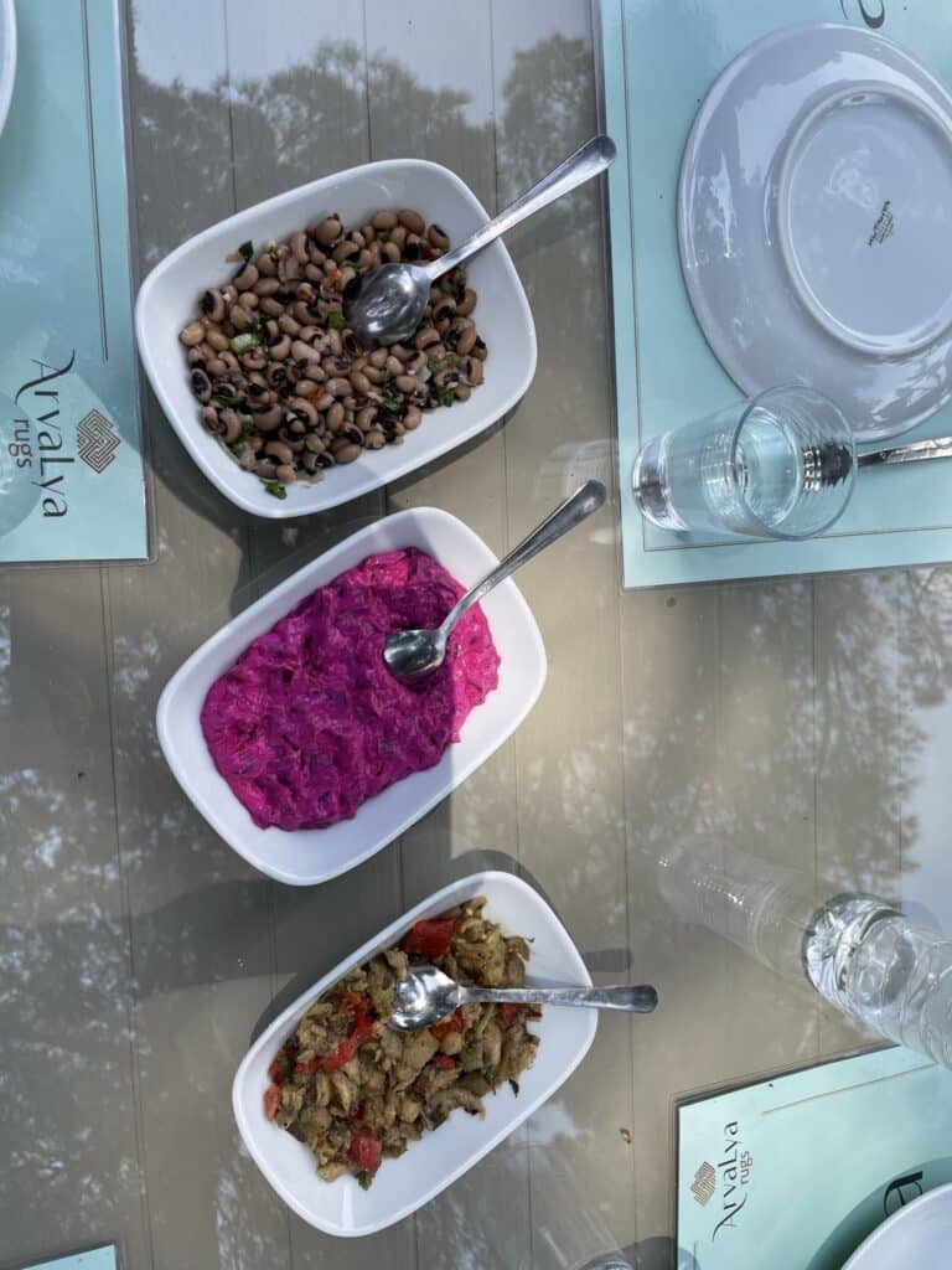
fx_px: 953
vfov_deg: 67.3
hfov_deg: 53.1
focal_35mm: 26
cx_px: 476
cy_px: 635
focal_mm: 4.2
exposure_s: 1/1490
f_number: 1.6
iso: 32
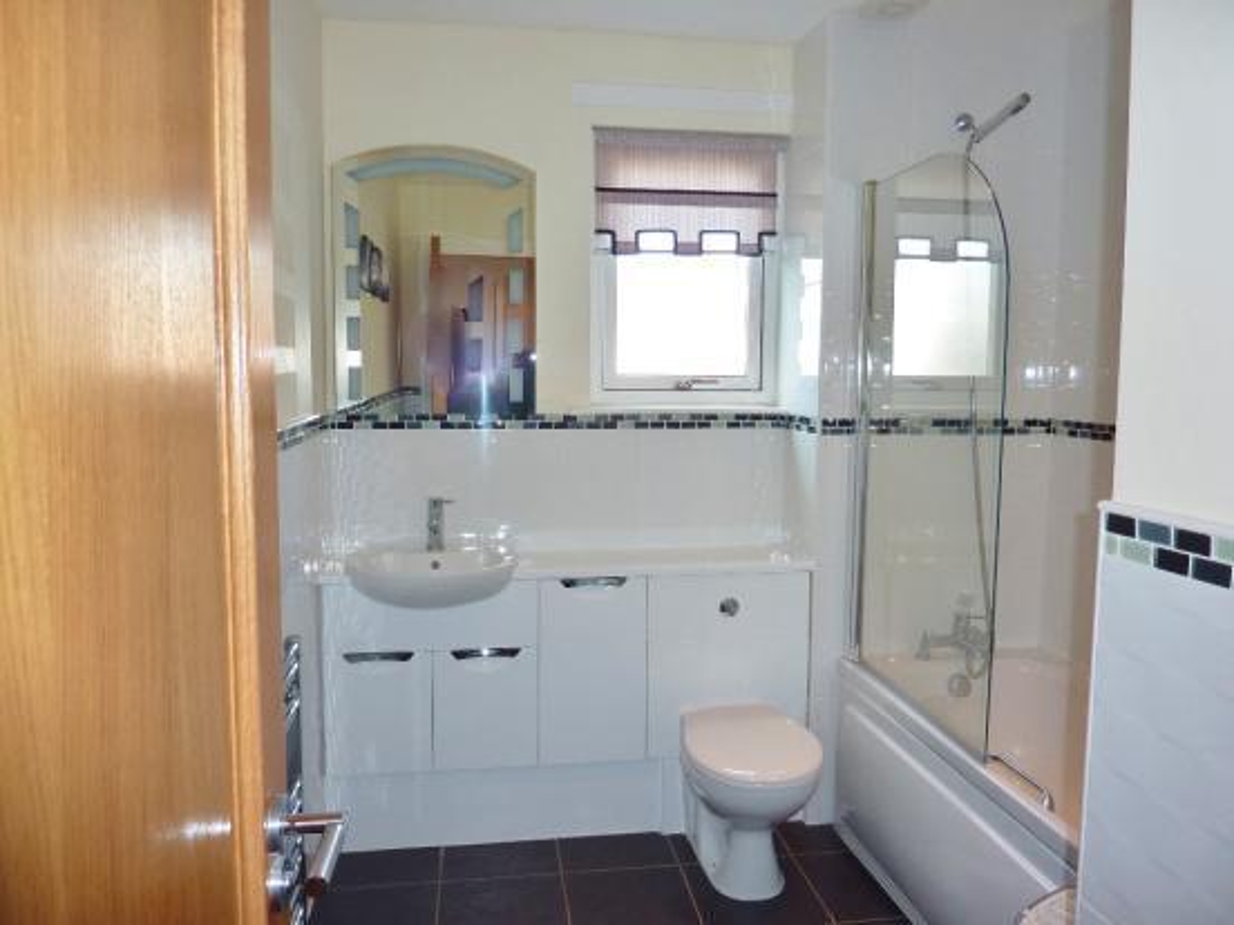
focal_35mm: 25
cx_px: 617
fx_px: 891
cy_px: 462
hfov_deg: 69.4
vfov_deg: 54.9
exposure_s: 1/30
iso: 100
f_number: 3.3
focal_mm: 4.1
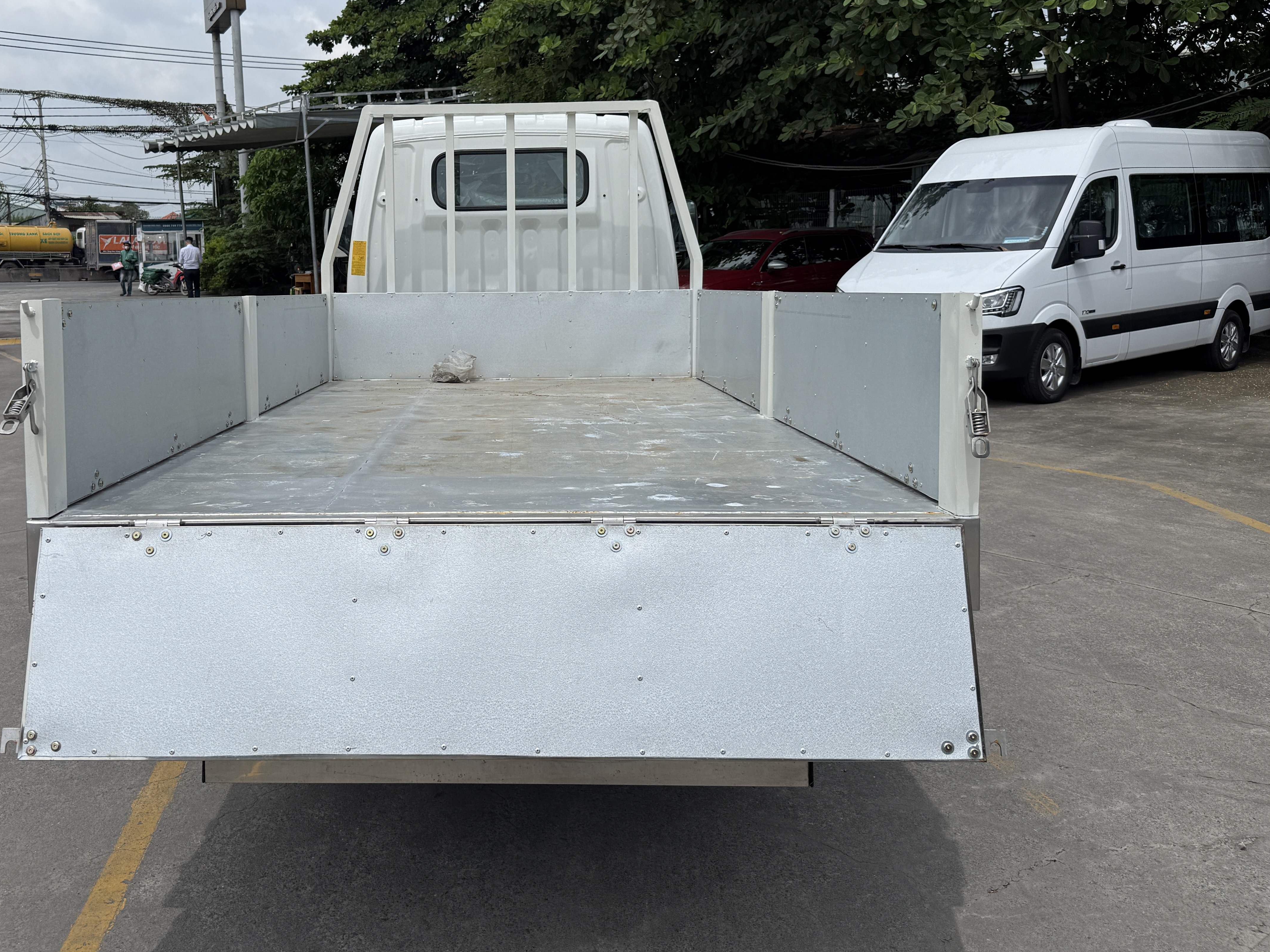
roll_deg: +0.4
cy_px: 357
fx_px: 1174
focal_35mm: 32
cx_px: 493
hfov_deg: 56.3
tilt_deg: -5.3
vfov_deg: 43.8
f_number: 1.78
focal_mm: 6.76
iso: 80
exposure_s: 1/7353
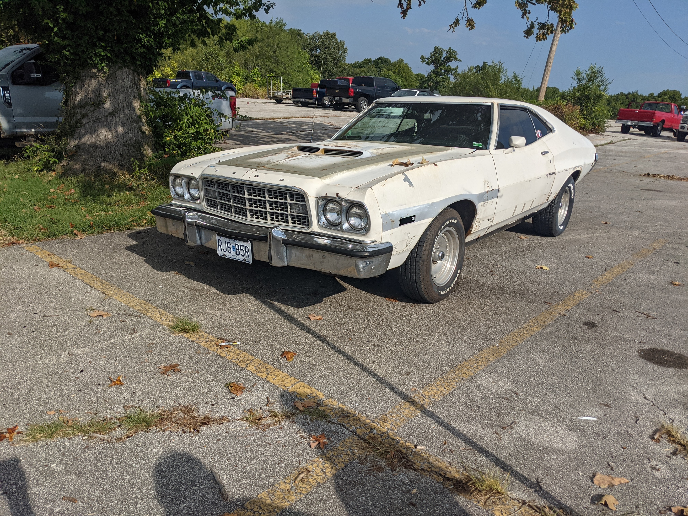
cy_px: 258
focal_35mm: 27
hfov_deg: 65.3
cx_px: 344
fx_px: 537
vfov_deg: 51.4
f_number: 1.73
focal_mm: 4.38
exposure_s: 1/11765
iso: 84
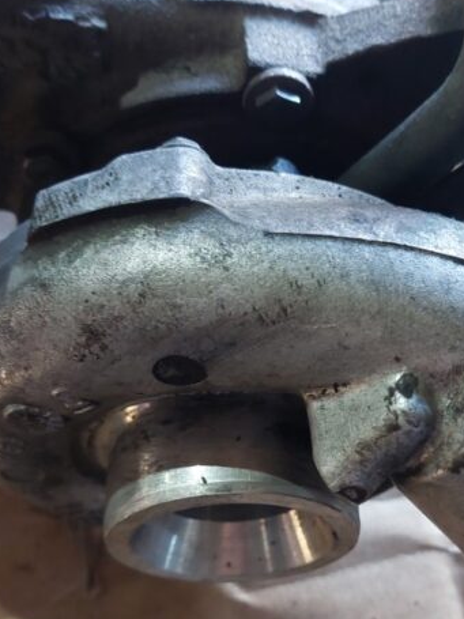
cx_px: 312
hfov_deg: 32.6
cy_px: 393
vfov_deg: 42.6
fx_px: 787
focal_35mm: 44
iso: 500
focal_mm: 5.23
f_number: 1.8
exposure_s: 1/50
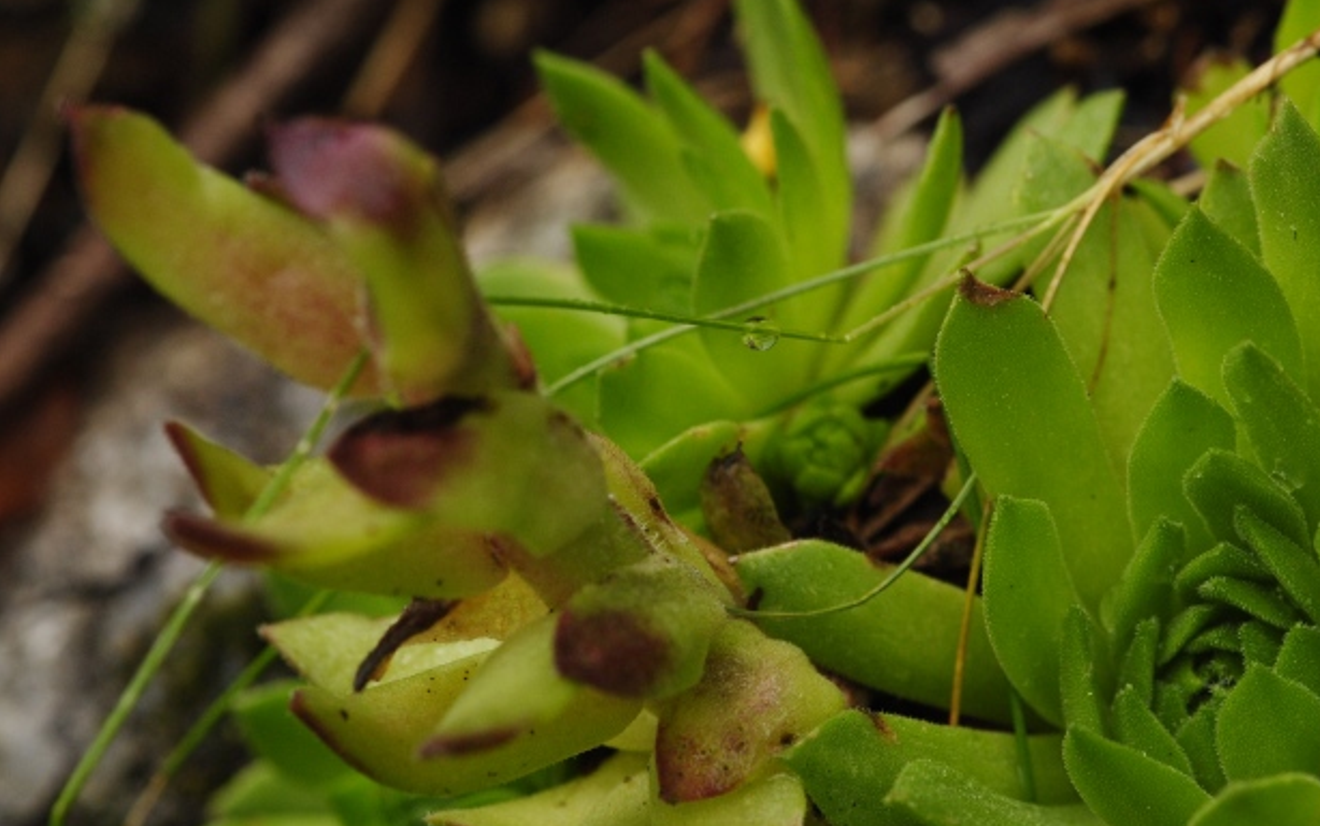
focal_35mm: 170
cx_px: 858
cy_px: 381
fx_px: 6105
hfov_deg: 12.3
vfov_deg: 7.7
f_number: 8
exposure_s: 1/200
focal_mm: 85
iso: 400
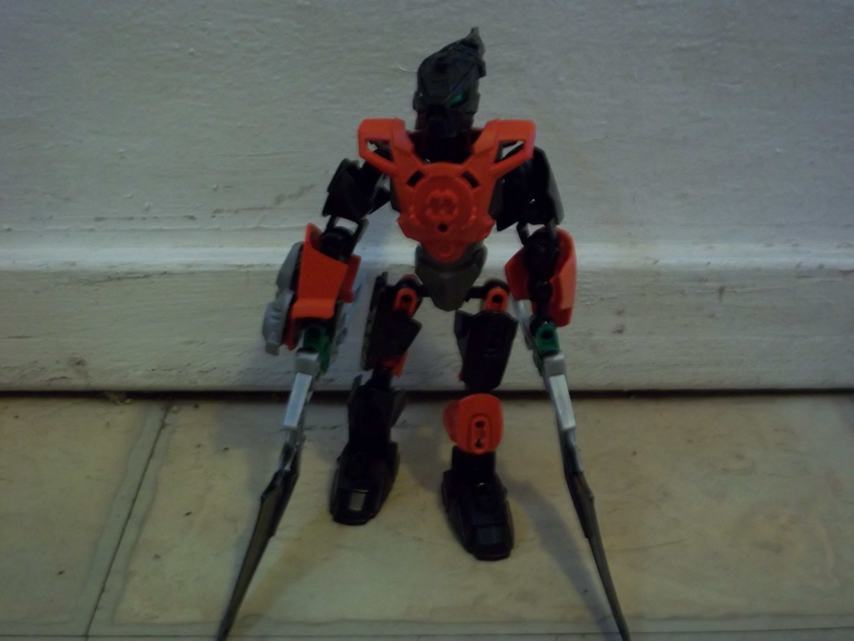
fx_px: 1135
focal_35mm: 46
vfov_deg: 31.5
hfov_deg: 41.2
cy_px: 320
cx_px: 427
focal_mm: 8.2
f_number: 3.5
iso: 320
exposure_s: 1/8
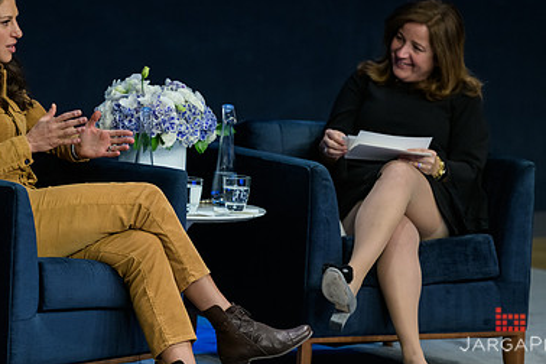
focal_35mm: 284
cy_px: 103
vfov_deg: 4.8
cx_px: 179
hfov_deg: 7.3
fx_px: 4307
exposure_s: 1/250
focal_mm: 185
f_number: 3.2
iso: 1600
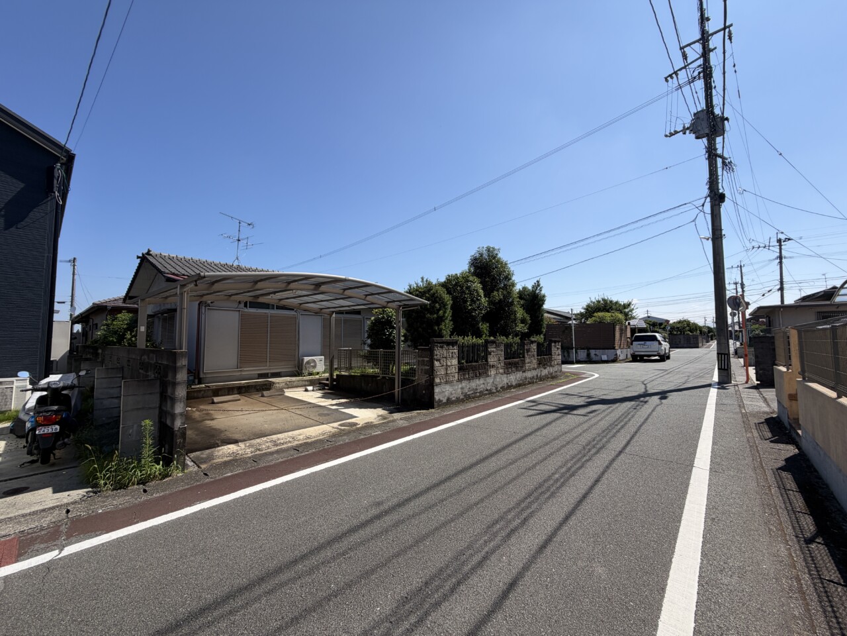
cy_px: 318
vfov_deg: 85.7
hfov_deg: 102.1
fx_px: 343
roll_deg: +1.1
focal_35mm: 14
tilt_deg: +3.5
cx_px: 424
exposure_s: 1/942
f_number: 2.2
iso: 20
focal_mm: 2.22
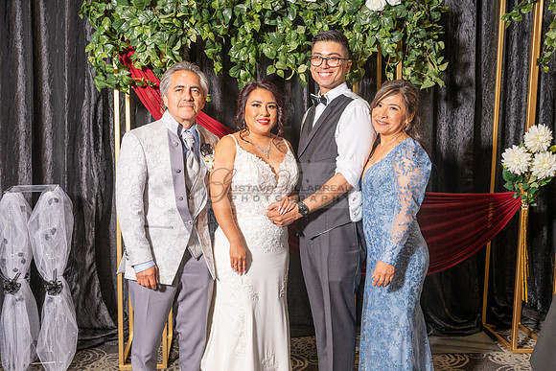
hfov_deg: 48.4
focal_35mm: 40
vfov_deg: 33.4
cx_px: 278
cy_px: 186
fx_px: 618
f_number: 4
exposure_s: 1/200
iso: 800
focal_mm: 40
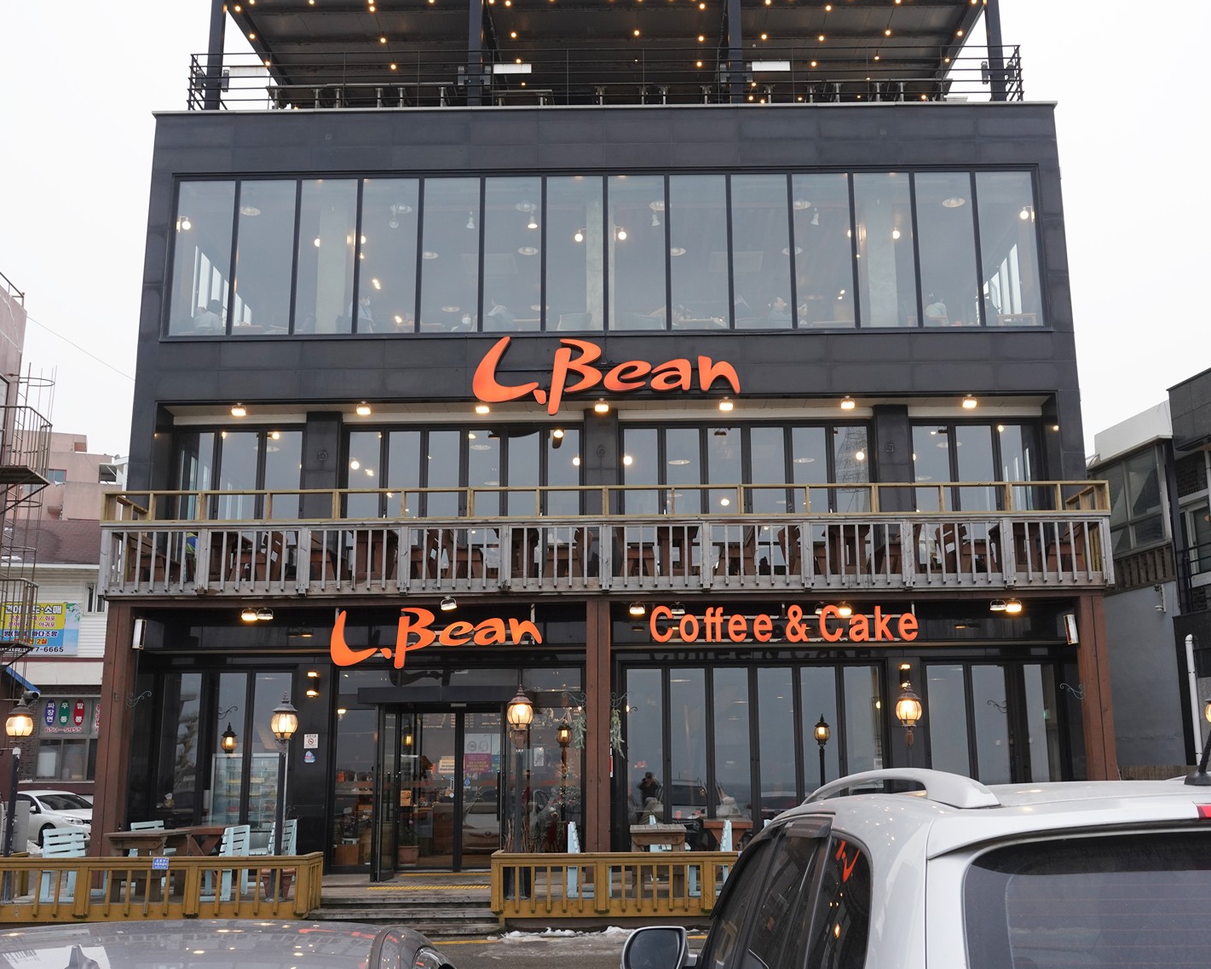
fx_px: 1326
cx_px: 649
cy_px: 462
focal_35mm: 37
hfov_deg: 49.0
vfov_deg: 40.1
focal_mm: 28
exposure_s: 1/100
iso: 800
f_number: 10
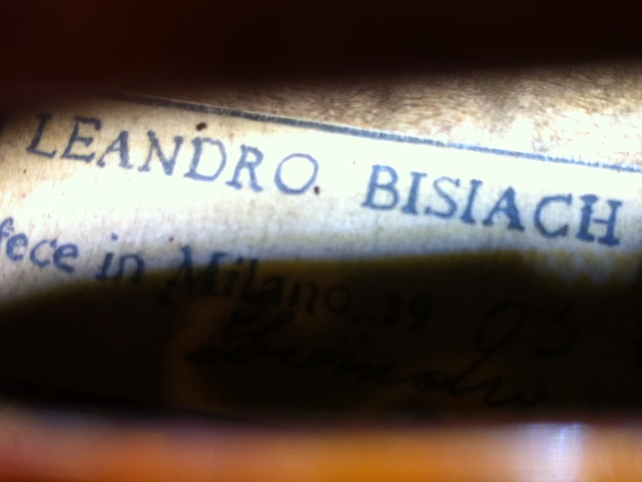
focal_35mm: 35
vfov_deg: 40.7
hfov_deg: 52.6
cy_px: 241
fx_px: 649
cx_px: 321
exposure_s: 1/15
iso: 80
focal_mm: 3.85
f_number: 2.8
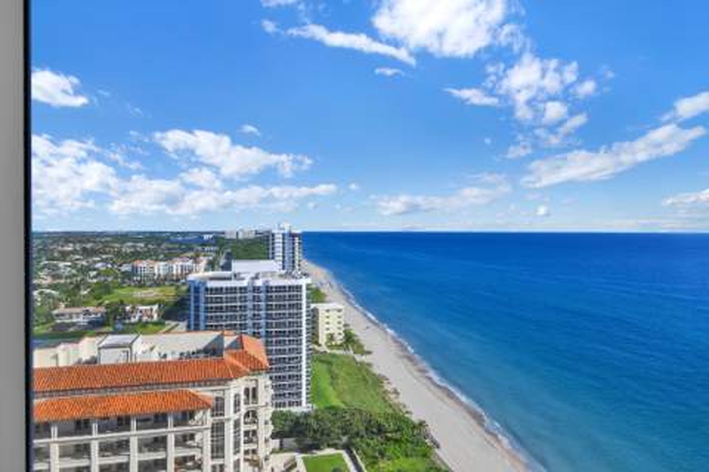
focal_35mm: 26
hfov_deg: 69.4
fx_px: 512
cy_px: 236
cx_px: 354
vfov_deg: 49.6
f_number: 8
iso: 100
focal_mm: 26
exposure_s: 1/250
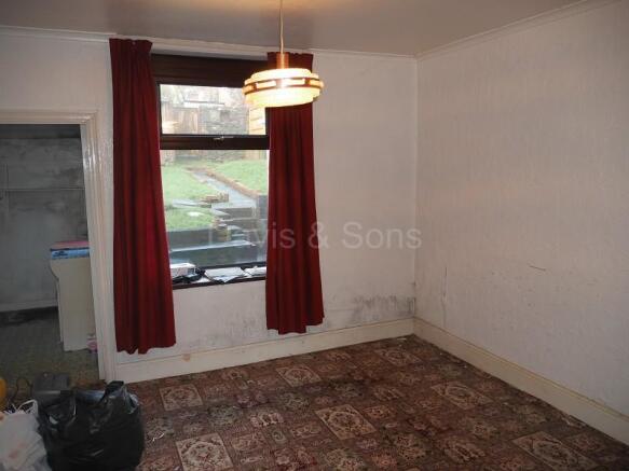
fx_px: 509
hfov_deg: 63.5
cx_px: 314
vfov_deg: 49.7
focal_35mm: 28
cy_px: 236
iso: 640
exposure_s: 1/60
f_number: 3.5
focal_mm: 14
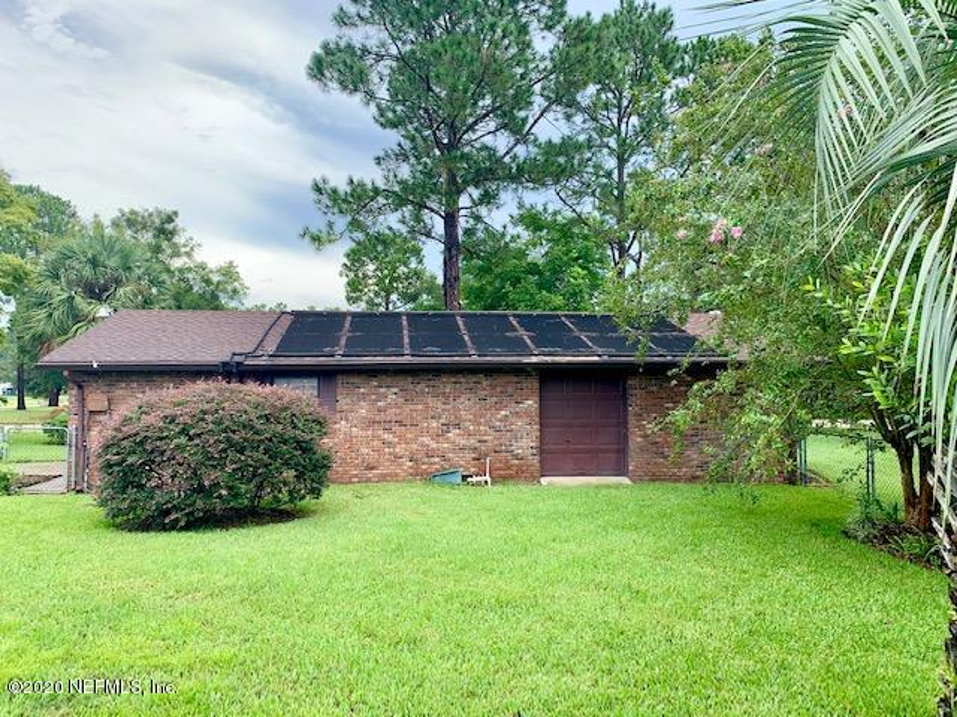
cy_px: 358
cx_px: 478
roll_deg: +0.1
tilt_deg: +2.9
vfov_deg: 53.1
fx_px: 719
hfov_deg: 67.3
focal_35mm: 26
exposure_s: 1/692
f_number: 1.8
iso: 25
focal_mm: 4.25
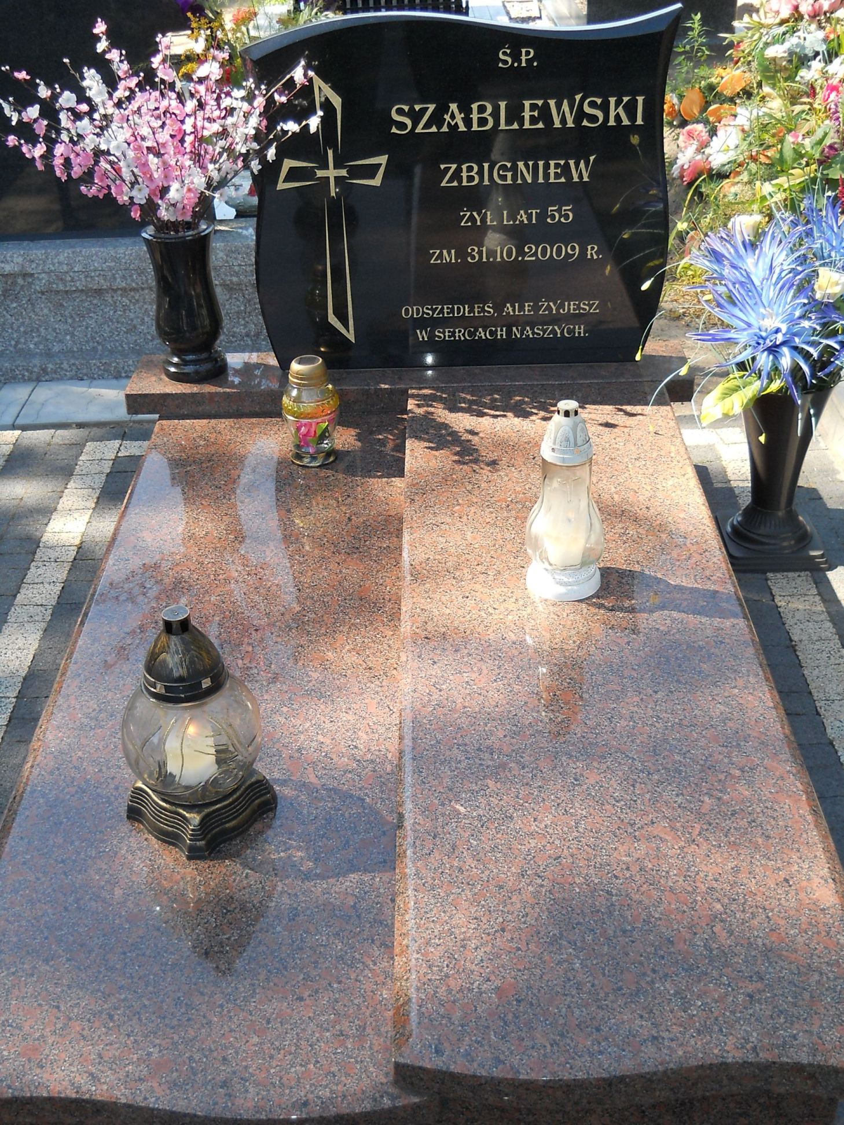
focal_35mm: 41
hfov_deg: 35.1
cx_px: 422
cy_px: 562
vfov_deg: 45.8
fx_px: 1333
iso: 80
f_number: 3.1
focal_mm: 6.72
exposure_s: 1/160
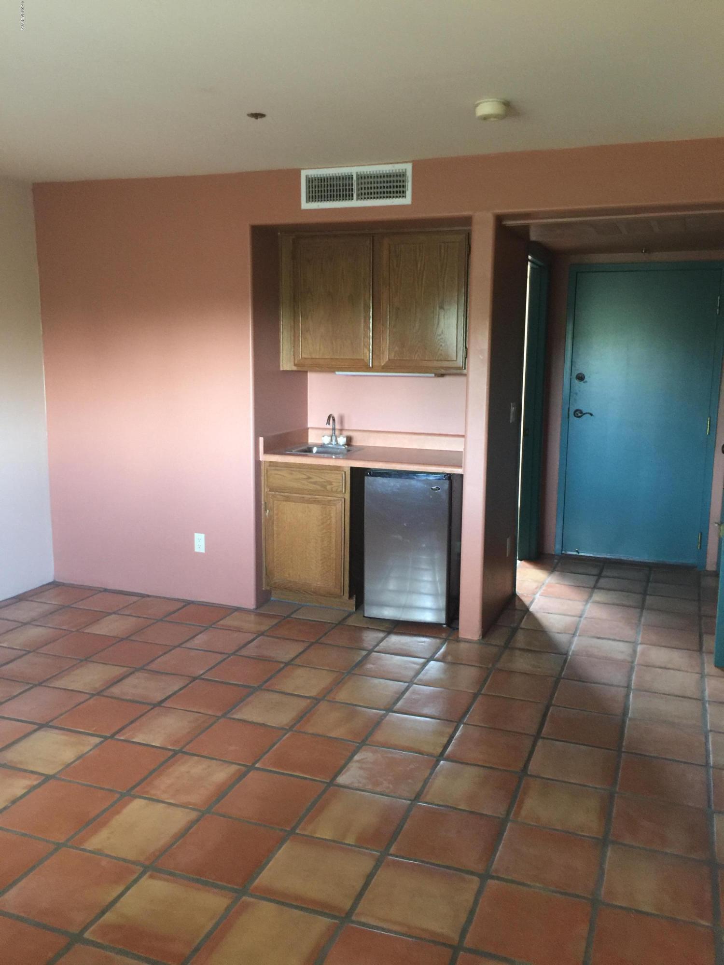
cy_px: 482
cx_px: 362
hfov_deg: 48.2
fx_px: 809
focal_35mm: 29
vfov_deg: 61.7
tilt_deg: -8.5
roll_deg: -0.5
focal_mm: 4.15
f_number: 2.2
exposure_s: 1/4
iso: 64
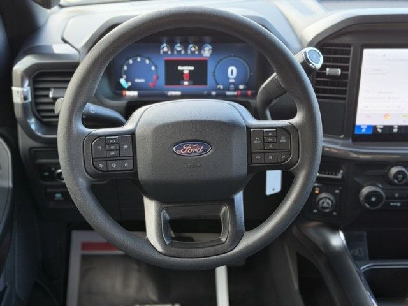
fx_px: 566
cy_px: 153
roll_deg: -0.6
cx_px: 204
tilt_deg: -27.7
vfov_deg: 30.3
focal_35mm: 48
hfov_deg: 39.7
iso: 125
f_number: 1.78
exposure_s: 1/60
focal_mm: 6.76
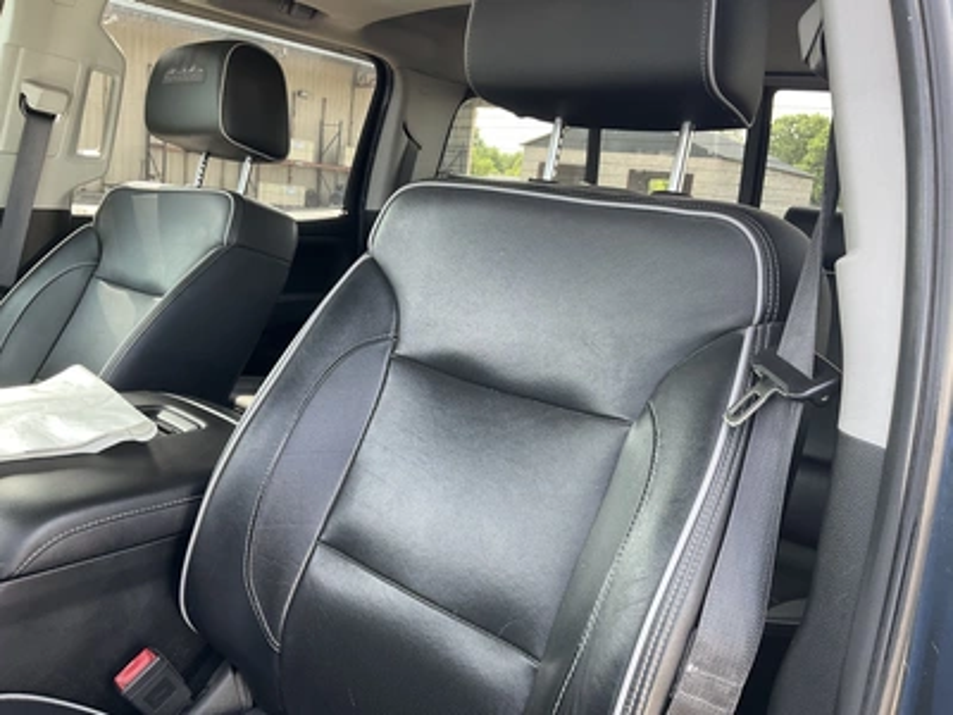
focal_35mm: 29
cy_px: 358
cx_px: 476
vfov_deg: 48.2
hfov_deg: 61.7
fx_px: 798
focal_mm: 3
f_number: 1.8
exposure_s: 1/122
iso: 50
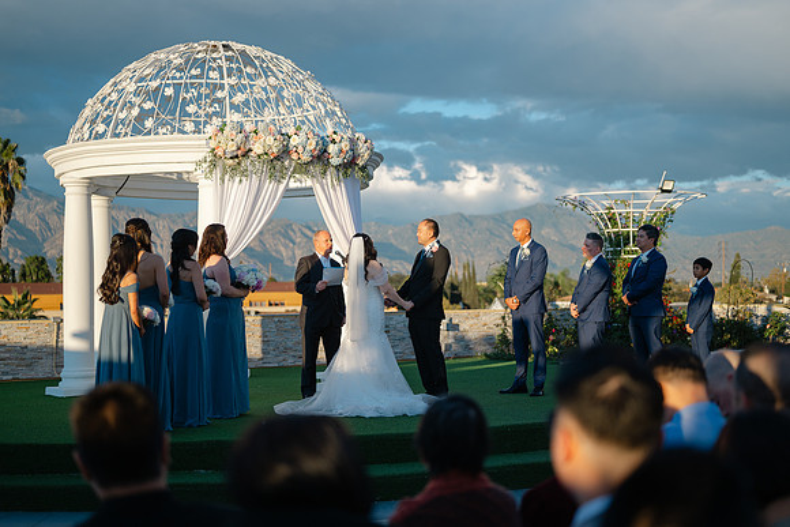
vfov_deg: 26.4
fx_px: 1125
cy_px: 264
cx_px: 395
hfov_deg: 38.7
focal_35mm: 51
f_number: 1.8
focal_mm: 50
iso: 64
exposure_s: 1/2000
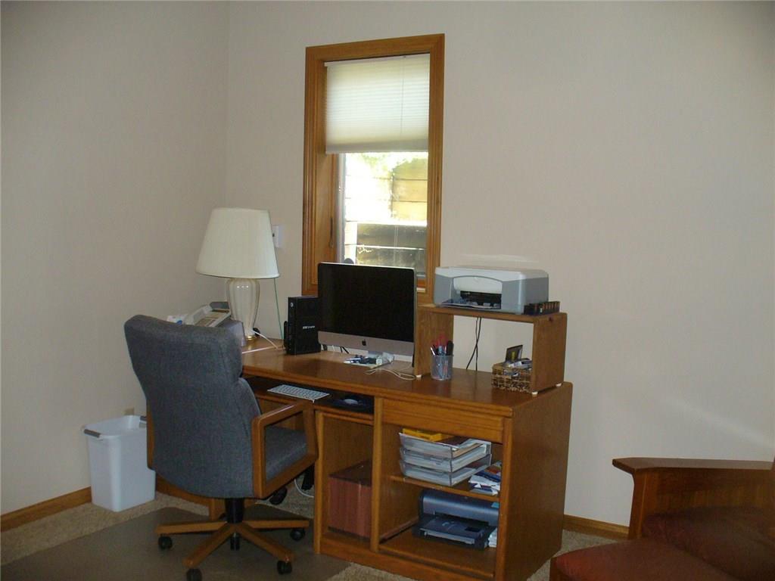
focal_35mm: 37
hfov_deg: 50.1
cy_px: 290
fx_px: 828
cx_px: 388
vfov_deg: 38.7
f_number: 2.8
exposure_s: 1/60
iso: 300
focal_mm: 6.1
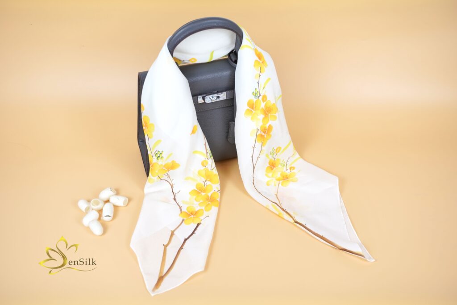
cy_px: 152
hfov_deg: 54.4
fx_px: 444
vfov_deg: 37.9
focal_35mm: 35
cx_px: 228
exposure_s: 1/400
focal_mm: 35
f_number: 3.5
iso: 400
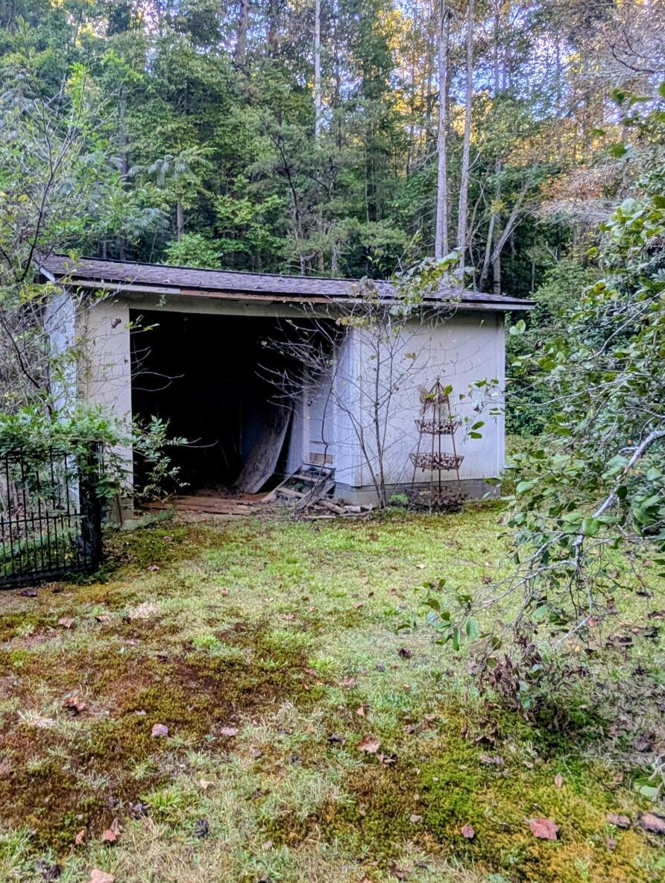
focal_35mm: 27
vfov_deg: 65.2
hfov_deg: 50.9
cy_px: 431
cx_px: 244
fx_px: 690
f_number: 2.2
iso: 42
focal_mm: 2.35
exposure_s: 1/212
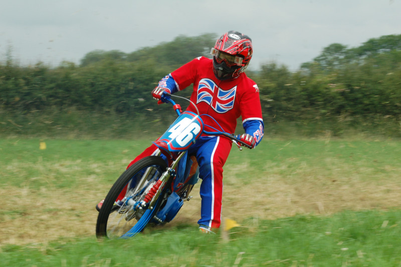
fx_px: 1753
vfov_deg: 8.7
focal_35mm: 158
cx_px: 200
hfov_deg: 13.1
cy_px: 134
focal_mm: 105
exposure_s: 1/250
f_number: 11
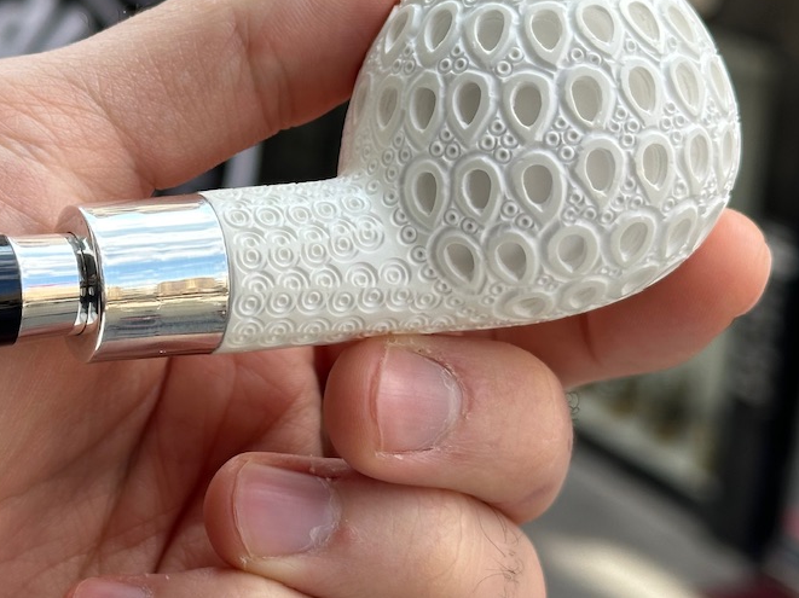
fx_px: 2145
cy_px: 187
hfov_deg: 20.8
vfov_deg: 15.8
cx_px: 146
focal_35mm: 93
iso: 64
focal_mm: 6.86
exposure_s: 1/911
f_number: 1.78
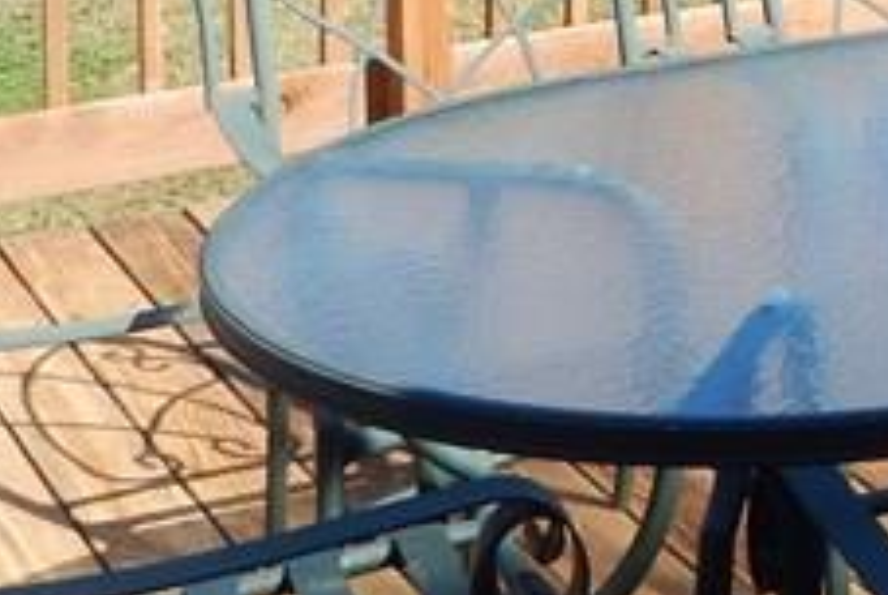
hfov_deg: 18.4
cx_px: 1158
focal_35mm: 103
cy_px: -352
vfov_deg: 12.5
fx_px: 2544
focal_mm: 4
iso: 125
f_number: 3
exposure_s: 1/800
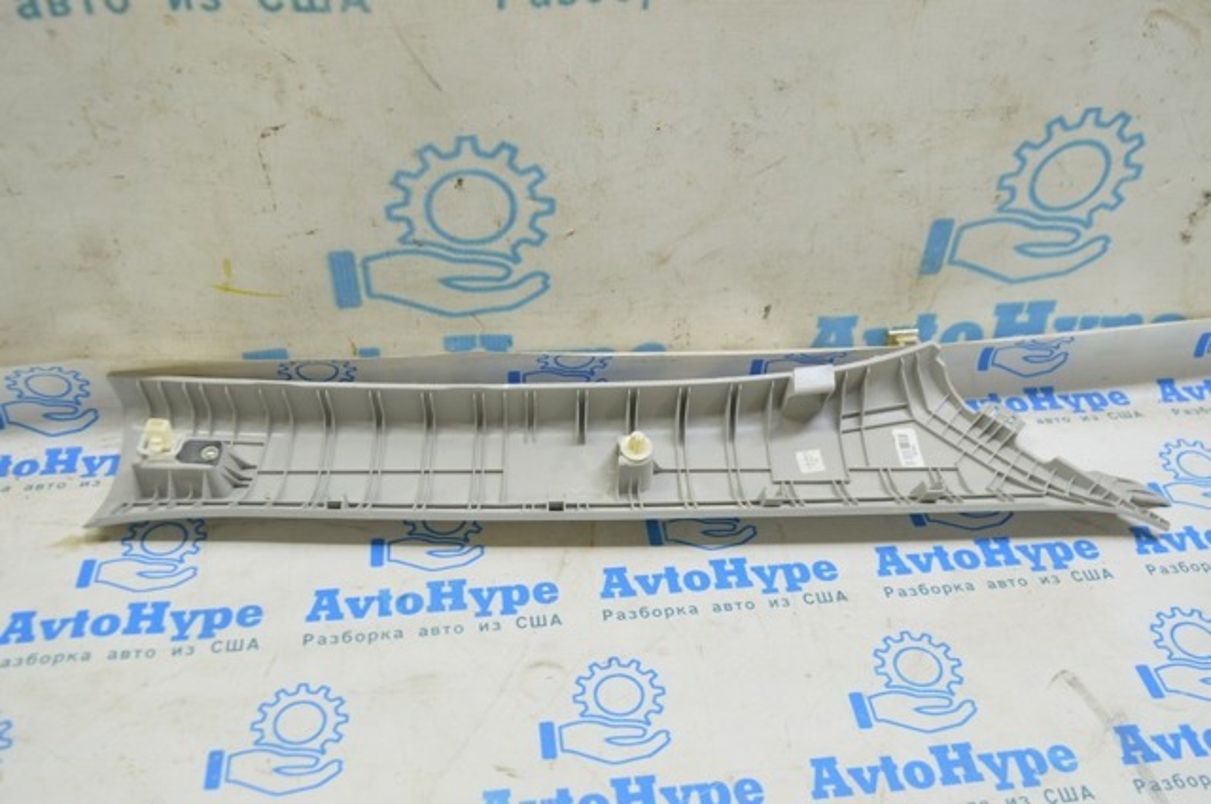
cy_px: 402
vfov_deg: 38.3
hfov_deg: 55.2
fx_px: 1159
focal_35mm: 34
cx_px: 606
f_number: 5.6
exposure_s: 1/20
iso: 400
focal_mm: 23
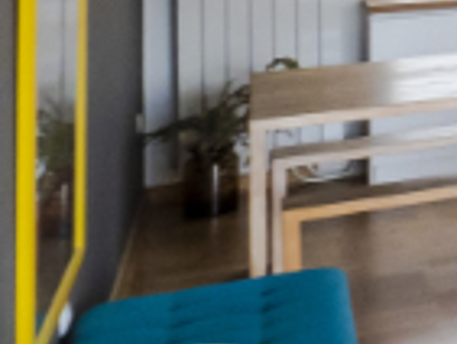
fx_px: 1308
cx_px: 1569
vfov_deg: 14.2
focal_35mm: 99
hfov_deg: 9.8
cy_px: -127
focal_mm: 7
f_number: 4
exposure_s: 1/100
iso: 400
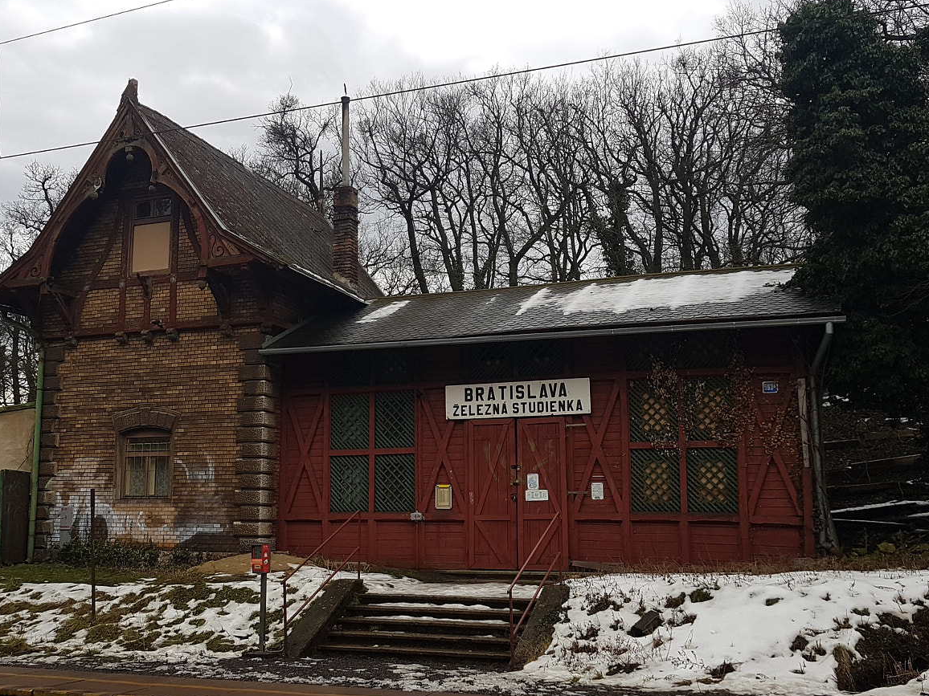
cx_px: 446
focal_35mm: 36
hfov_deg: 51.3
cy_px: 354
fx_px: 966
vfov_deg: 39.7
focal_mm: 4.2
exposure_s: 1/770
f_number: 1.7
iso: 40
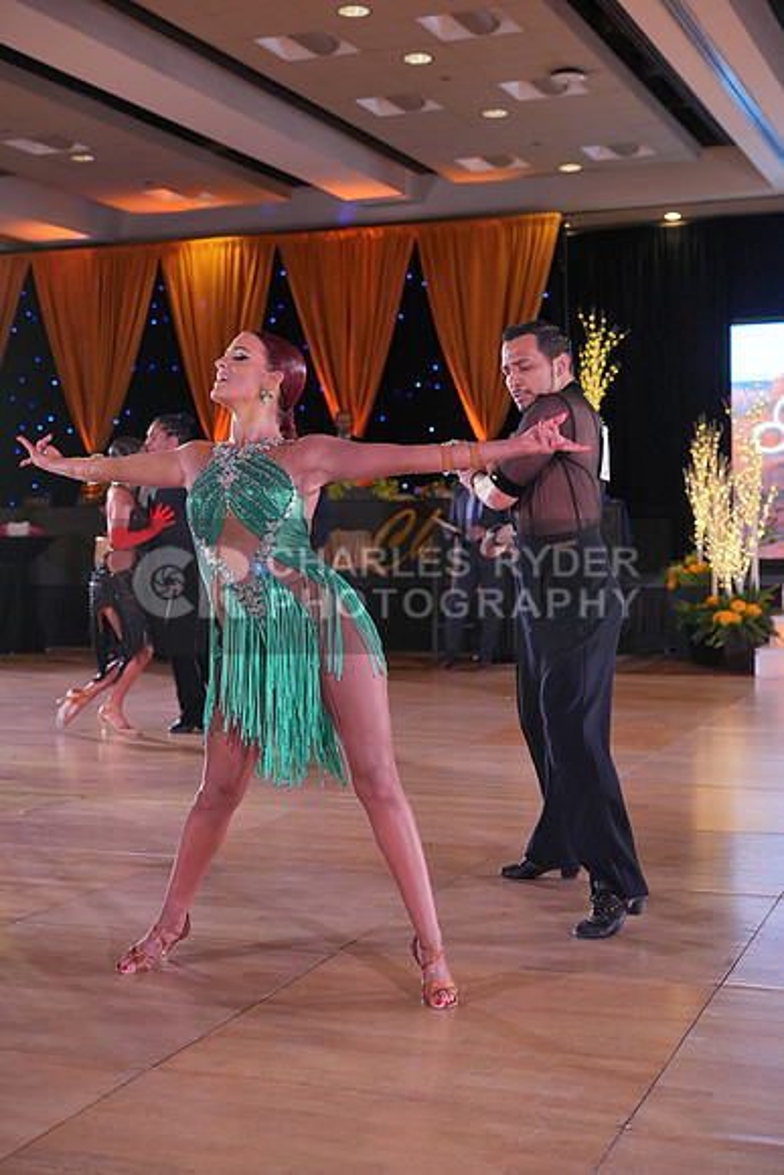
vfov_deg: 39.6
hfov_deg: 27.0
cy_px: 588
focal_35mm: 50
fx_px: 1632
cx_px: 392
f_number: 4
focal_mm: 50
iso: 2500
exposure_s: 1/500
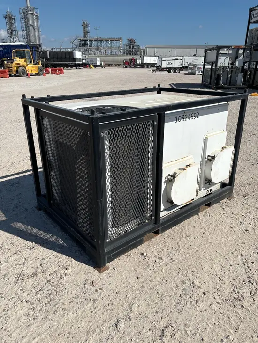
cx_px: 129
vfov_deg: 67.3
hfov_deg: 53.1
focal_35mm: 26
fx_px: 258
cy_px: 172
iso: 50
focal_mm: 5.96
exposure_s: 1/7194
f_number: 1.6
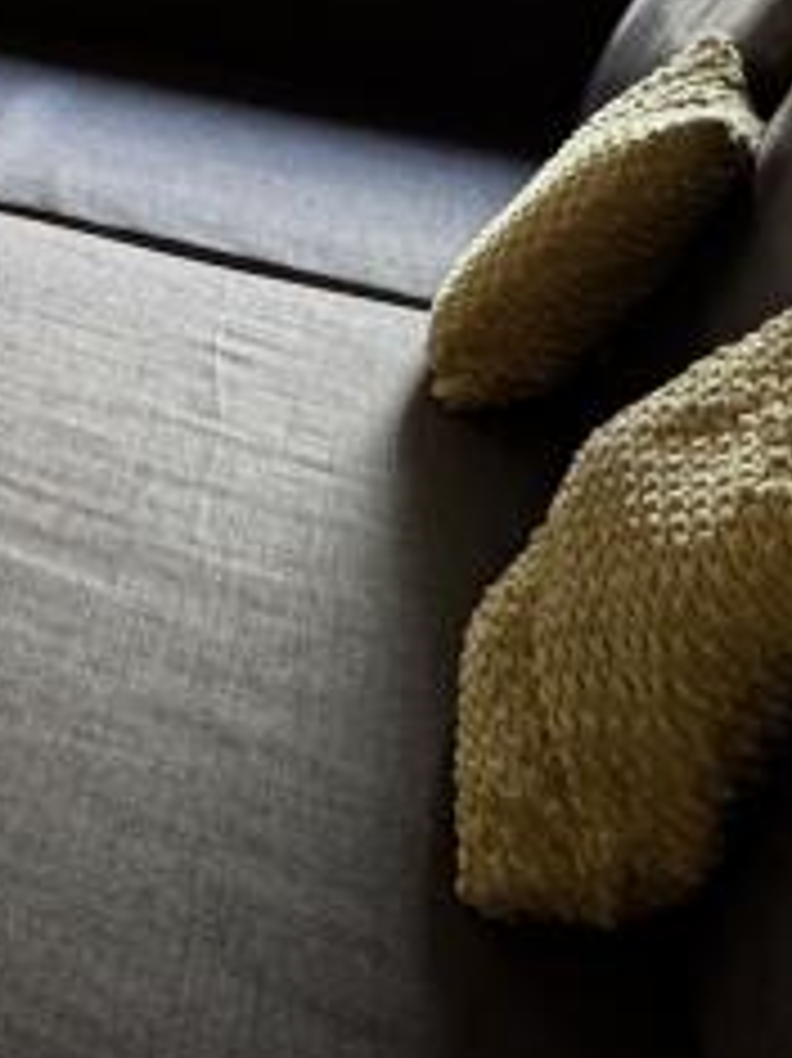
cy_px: -392
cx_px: -932
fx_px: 1863
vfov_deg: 26.0
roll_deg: +0.2
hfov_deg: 16.2
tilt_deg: -6.6
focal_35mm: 61
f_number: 2.2
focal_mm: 2.22
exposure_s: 1/50
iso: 320
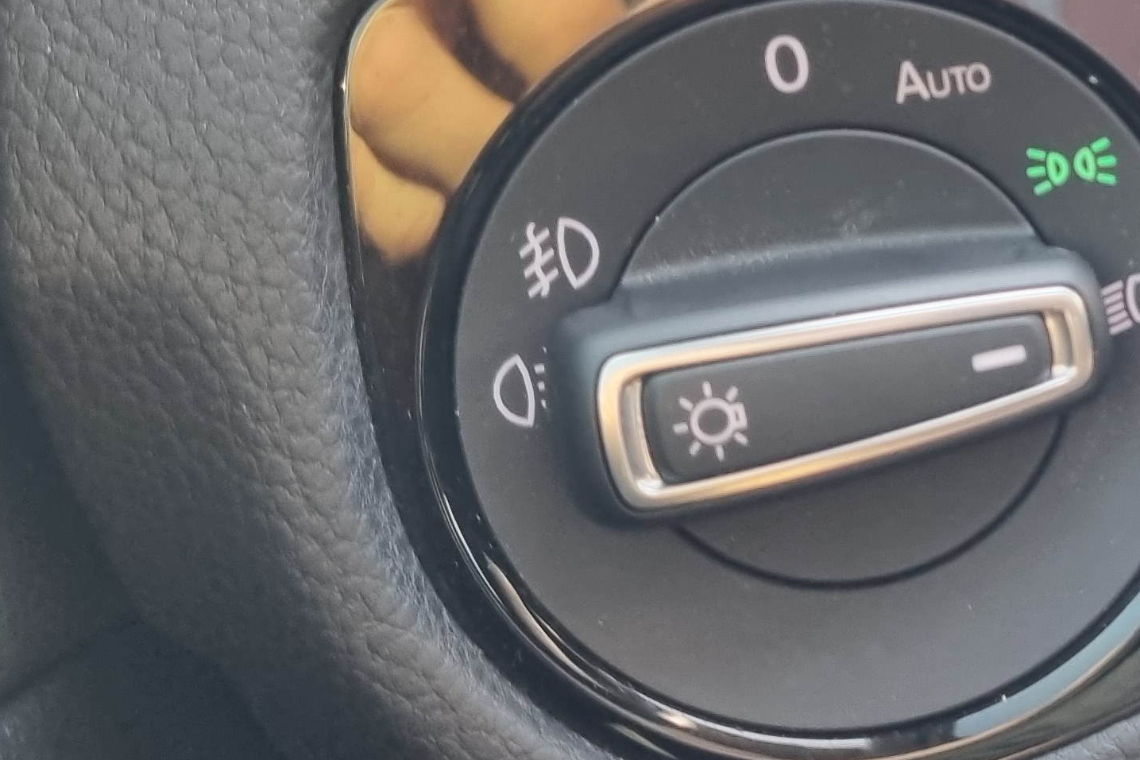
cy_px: 28
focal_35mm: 76
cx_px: 1241
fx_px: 2406
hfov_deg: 24.9
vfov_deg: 17.6
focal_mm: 5.4
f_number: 1.8
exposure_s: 1/60
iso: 250
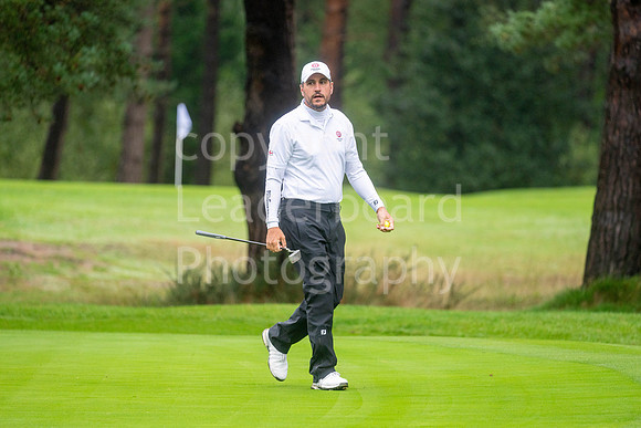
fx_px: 5343
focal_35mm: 300
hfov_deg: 6.9
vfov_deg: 4.6
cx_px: 320
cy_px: 214
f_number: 4
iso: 800
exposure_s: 1/1250
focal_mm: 300
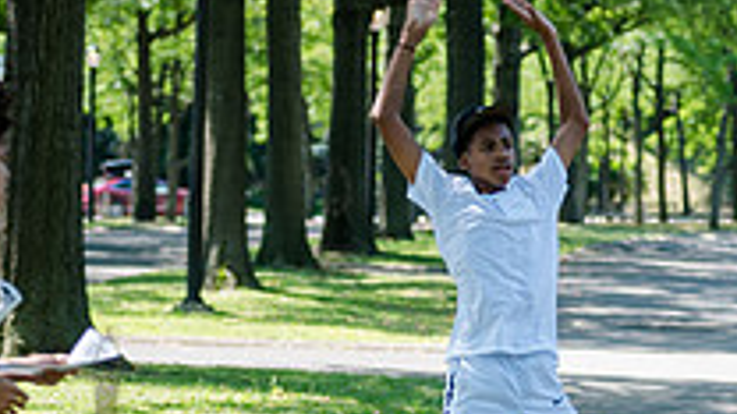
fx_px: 5706
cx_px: 790
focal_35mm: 292
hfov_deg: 7.3
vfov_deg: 4.2
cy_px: 387
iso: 200
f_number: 4
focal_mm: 100
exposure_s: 1/320
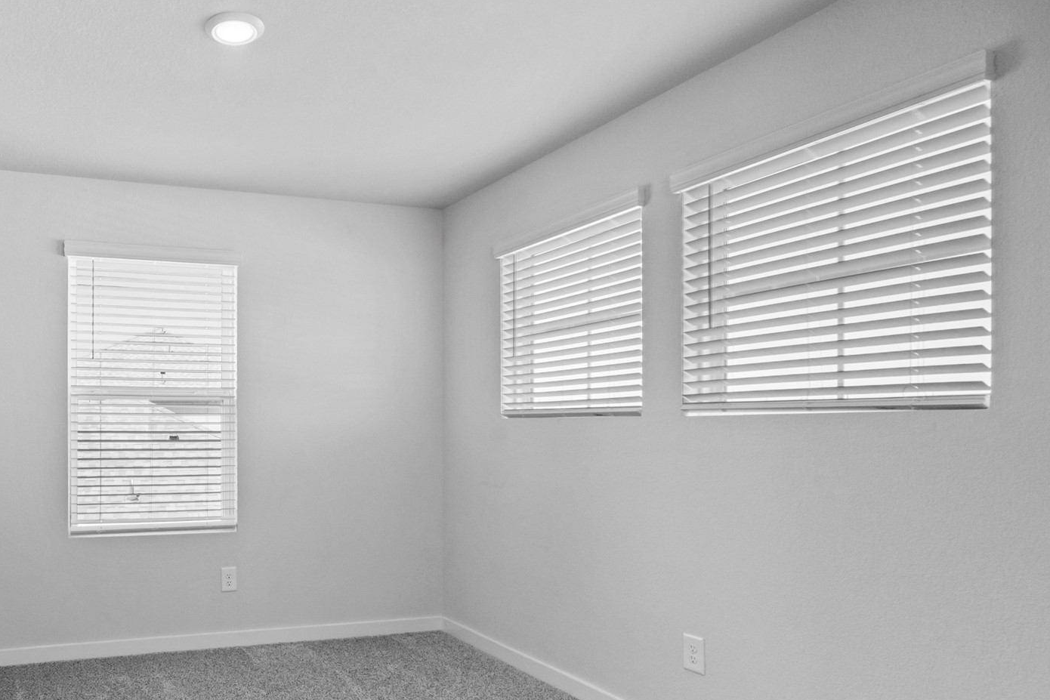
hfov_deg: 64.8
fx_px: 752
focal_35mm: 26
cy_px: 441
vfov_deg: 49.4
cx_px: 239
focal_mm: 16.5
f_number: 8
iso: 400
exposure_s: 1/3
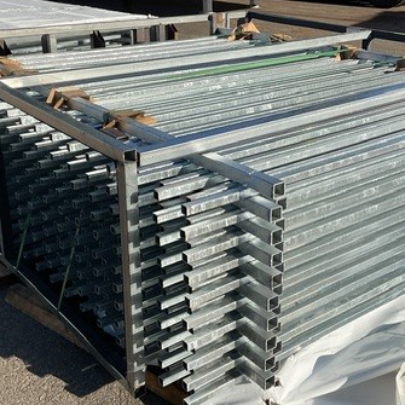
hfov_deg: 34.6
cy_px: 191
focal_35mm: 49
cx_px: 243
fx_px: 649
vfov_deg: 34.7
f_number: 1.8
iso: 16
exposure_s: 1/2427
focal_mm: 3
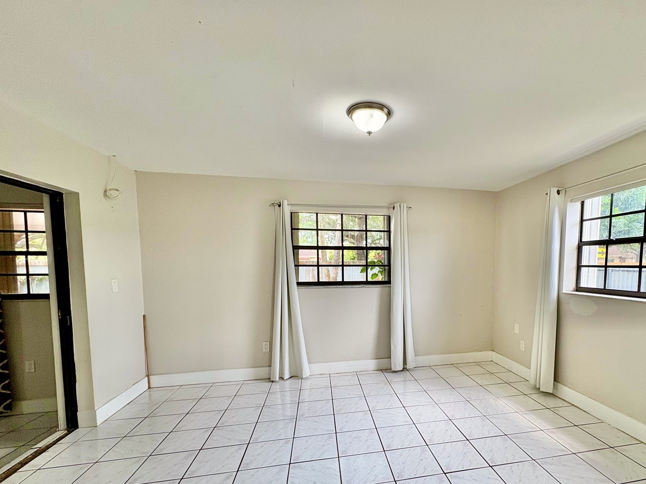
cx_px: 387
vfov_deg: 74.0
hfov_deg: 89.9
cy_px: 288
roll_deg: +0.0
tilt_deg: -3.8
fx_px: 317
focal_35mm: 17
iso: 125
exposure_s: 1/120
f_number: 2.2
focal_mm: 2.22
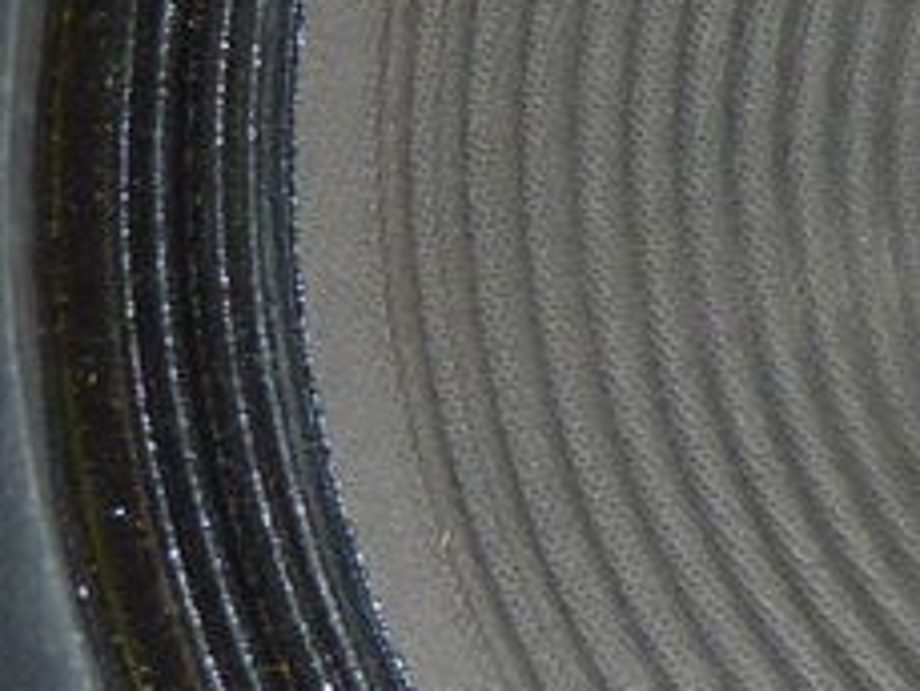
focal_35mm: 109
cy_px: 201
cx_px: 1531
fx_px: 2898
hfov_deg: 15.9
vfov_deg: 13.6
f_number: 3.3
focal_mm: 4.1
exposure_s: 1/60
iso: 100
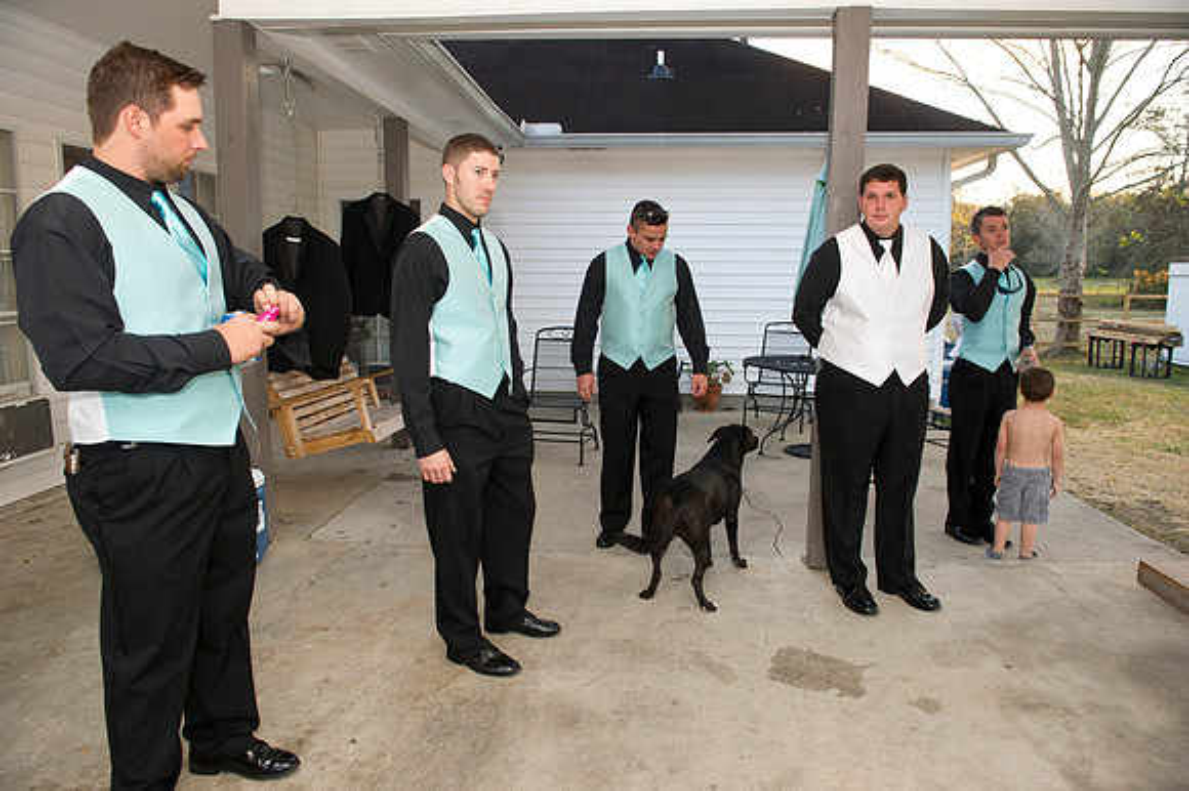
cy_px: 396
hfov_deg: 73.8
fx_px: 792
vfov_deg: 53.1
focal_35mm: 24
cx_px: 594
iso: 640
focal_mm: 24
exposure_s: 1/125
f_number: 4.5
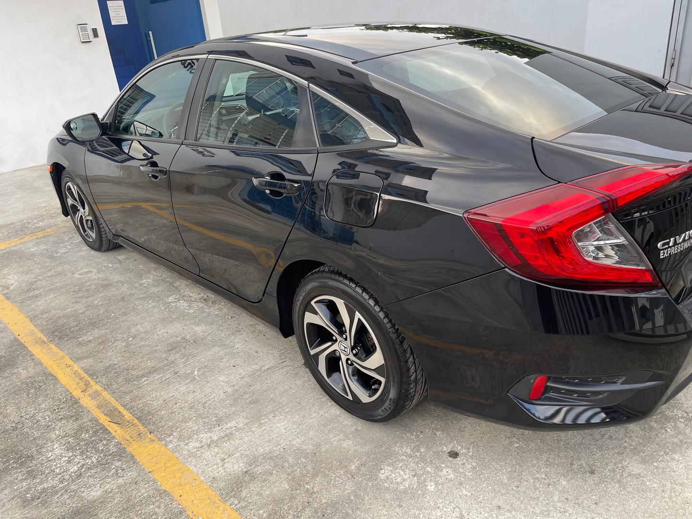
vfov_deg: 54.9
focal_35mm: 25
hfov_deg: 69.4
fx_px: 500
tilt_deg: -26.0
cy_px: 260
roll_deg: +5.1
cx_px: 346
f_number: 1.6
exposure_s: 1/121
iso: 50
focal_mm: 5.1
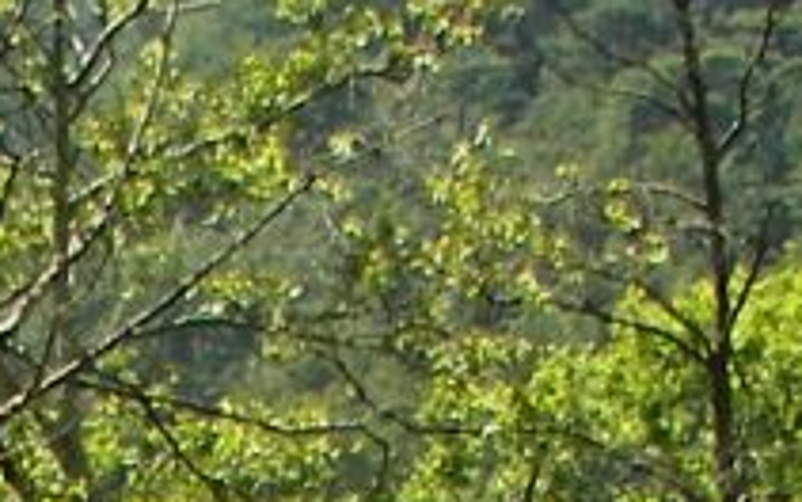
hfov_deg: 8.9
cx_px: -357
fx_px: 5050
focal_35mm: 231
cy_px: 1396
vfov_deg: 5.4
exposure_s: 1/500
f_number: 2.8
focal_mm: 6
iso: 50
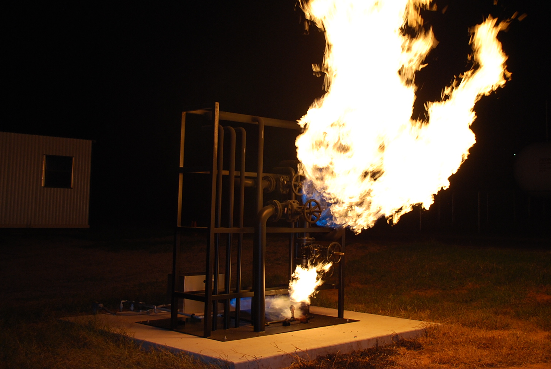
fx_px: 720
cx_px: 316
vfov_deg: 28.6
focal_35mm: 47
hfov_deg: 41.8
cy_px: 133
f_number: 4.2
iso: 180
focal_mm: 24
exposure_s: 1/125
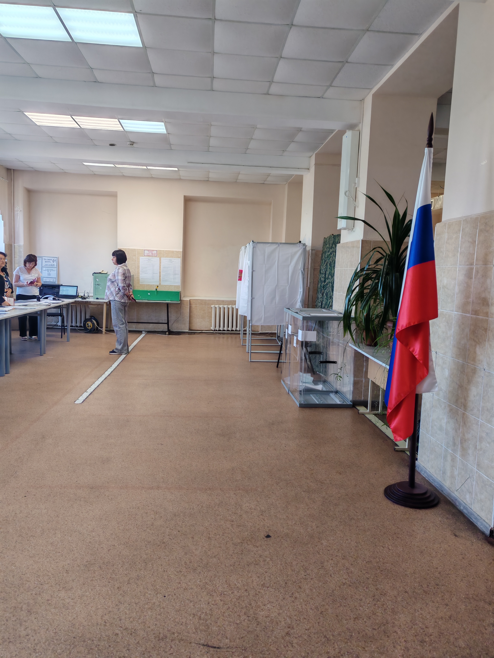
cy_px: 329
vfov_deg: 65.3
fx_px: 514
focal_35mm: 27
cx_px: 247
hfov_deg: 51.4
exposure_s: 1/100
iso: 50
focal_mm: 5.52
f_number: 1.95
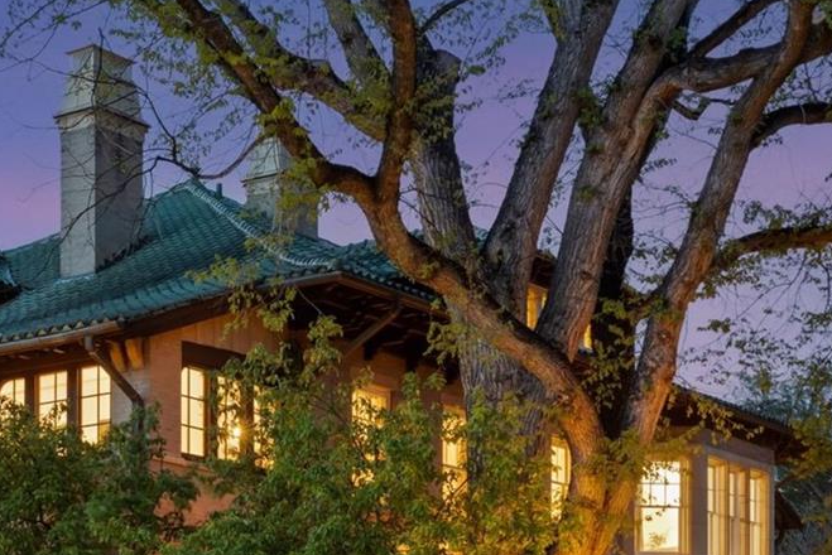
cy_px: 556
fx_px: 1988
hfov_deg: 22.9
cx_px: 45
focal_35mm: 86
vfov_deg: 15.6
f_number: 8
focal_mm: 35
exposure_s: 5
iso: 800
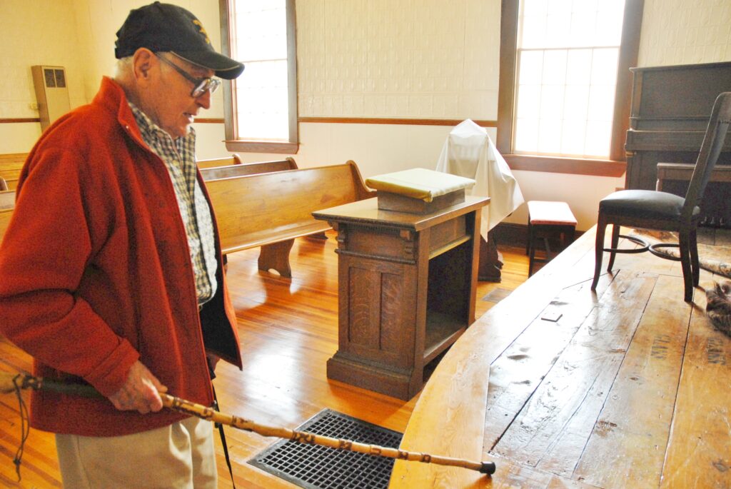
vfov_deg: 48.0
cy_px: 244
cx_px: 366
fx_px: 549
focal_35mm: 27
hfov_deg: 67.3
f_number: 4.5
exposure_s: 1/90
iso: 800
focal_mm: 18
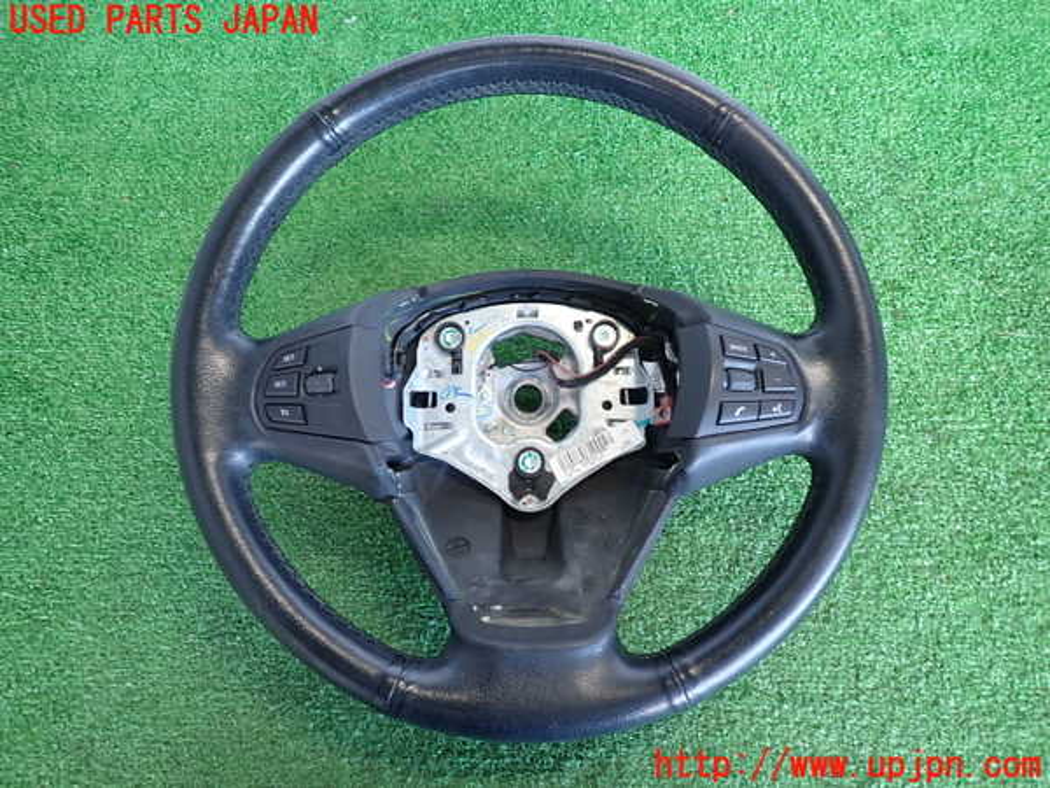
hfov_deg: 69.4
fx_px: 758
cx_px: 525
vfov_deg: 54.9
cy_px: 394
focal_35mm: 25
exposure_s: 1/30
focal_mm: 4.5
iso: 200
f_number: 2
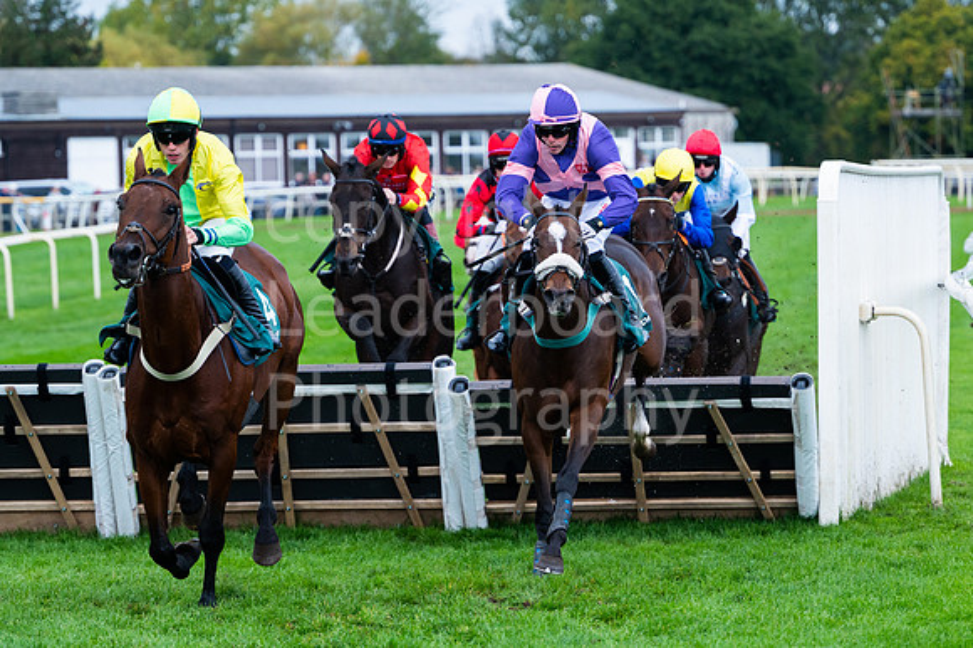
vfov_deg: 7.8
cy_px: 312
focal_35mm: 175
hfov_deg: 11.8
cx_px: 546
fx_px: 4720
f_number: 4
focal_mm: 155
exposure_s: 1/1000
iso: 1000
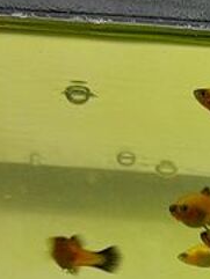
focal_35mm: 144
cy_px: 380
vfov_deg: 13.1
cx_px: 369
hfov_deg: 9.8
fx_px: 1164
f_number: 1.8
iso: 125
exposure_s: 1/50
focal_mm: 3.98
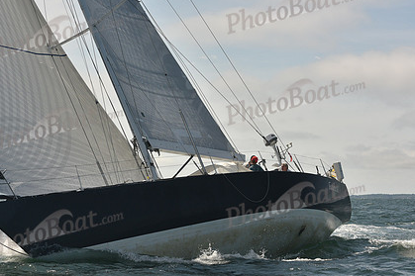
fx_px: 1118
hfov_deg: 21.0
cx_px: 175
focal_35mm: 97
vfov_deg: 14.1
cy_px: 165
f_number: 7.1
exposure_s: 1/1000
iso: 320
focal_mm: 70
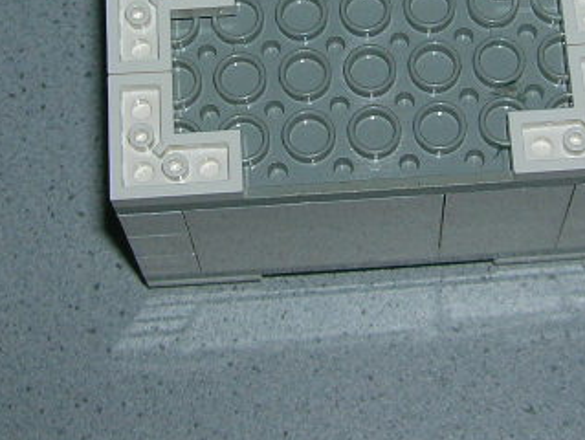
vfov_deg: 13.4
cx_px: 369
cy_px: 4
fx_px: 1844
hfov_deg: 18.0
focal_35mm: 109
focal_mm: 5.7
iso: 50
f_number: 2.9
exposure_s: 1/60.1
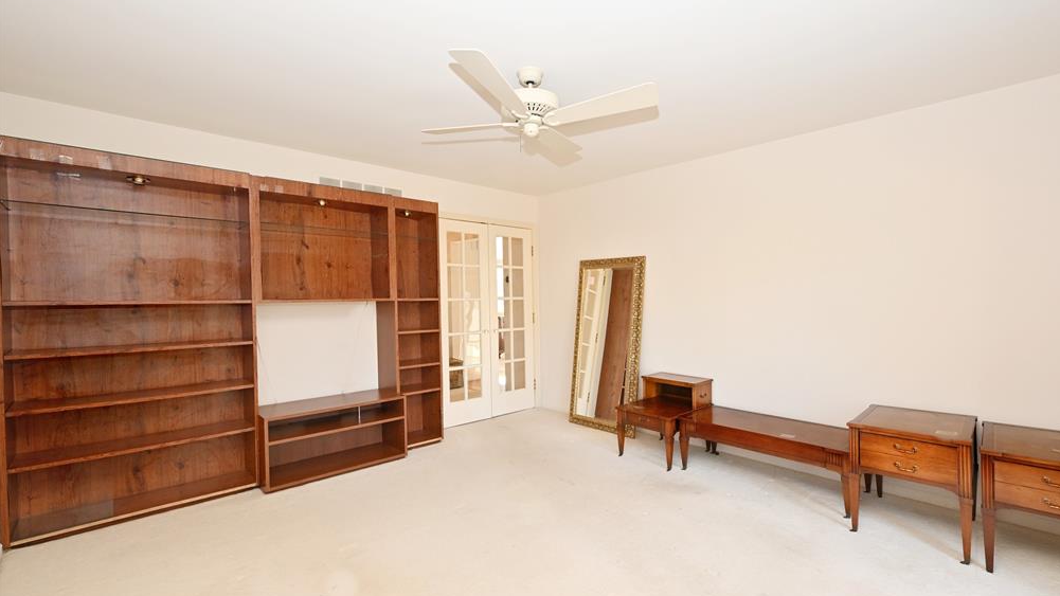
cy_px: 327
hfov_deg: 103.0
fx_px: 422
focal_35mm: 15
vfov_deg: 70.4
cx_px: 540
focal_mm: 14
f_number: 8
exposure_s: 1/60
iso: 720
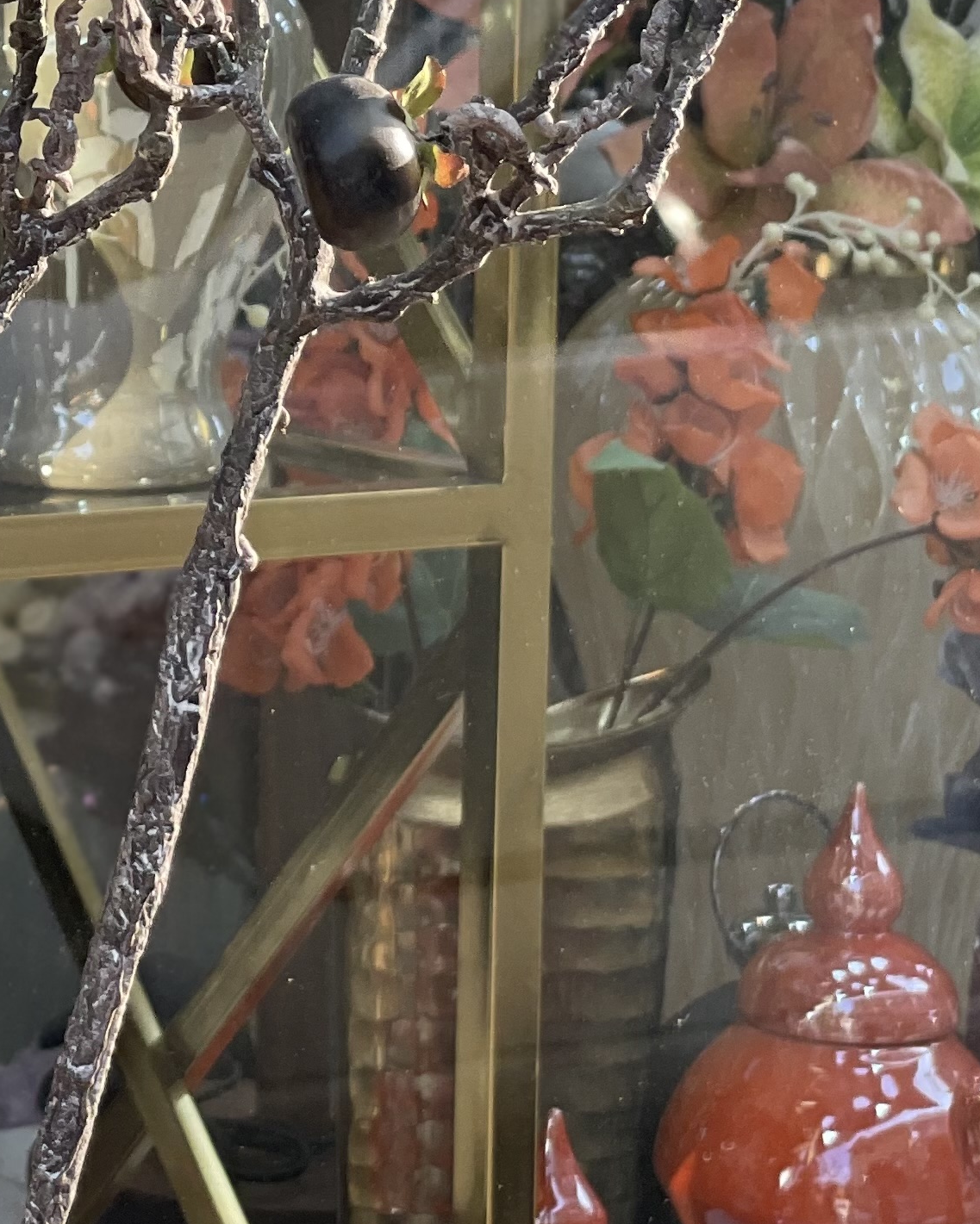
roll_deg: -1.0
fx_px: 5220
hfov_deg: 10.5
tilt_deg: -3.0
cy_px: 140
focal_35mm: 144
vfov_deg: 13.3
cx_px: -197
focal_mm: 6
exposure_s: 1/122
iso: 32
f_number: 2
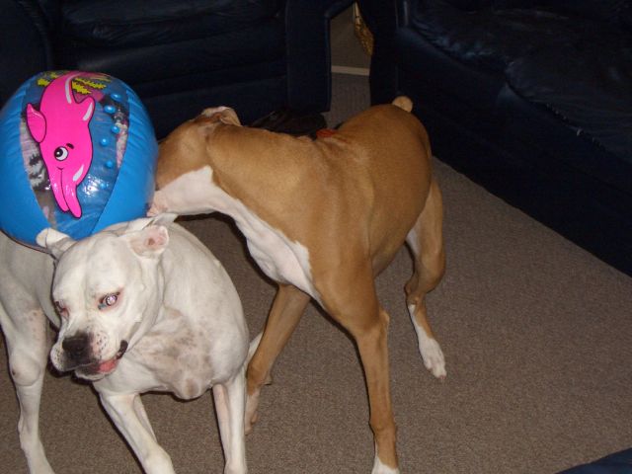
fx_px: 1132
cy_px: 237
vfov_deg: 23.7
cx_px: 316
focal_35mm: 62
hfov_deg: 31.2
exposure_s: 1/60
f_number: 3.5
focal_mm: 10.2
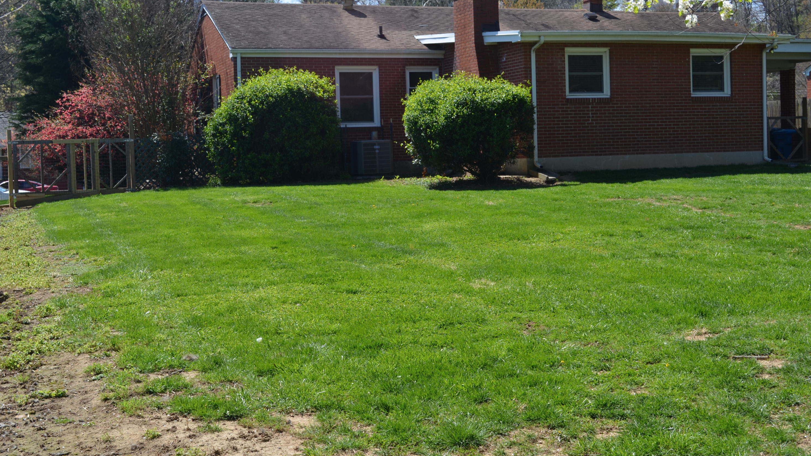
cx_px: 410
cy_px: 193
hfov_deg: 40.6
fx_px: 1097
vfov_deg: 23.5
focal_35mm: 51
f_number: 8
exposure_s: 1/250
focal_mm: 32
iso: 180
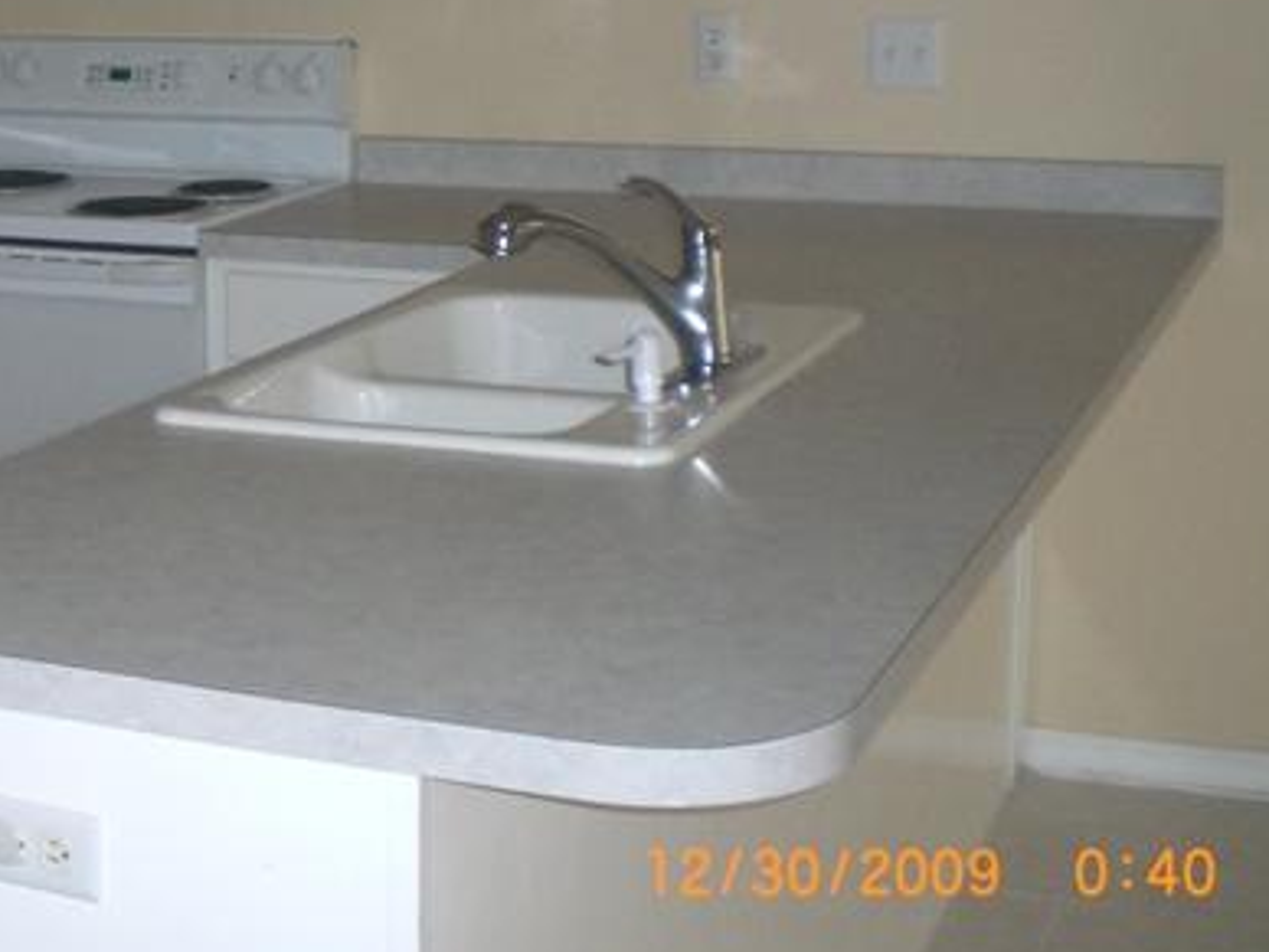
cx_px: 203
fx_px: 2529
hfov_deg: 27.4
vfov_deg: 21.0
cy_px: 183
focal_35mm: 69
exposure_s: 1/60
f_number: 3.1
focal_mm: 6.3
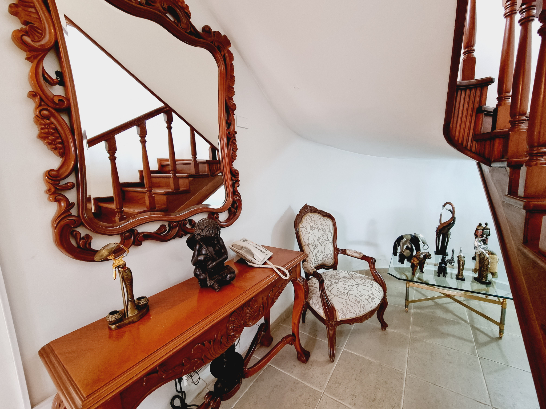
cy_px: 204
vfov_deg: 89.9
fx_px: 205
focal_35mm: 13
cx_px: 273
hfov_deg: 106.2
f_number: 2.2
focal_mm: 2.2
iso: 400
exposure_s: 1/33
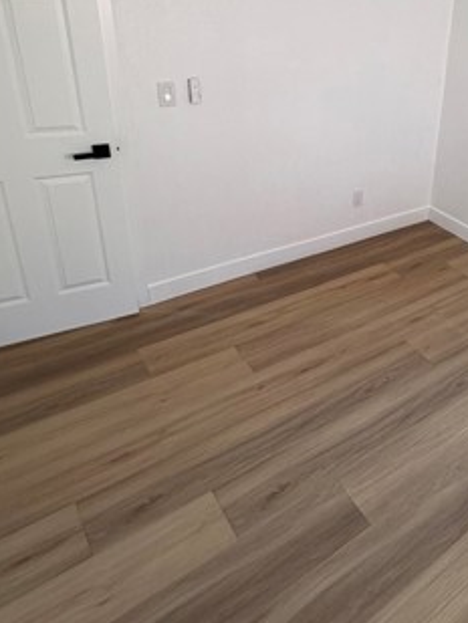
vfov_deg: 60.1
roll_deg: -5.5
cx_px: 430
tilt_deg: -23.6
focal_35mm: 29
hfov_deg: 43.6
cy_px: 204
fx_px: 522
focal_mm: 2.22
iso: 125
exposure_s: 1/120
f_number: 2.2
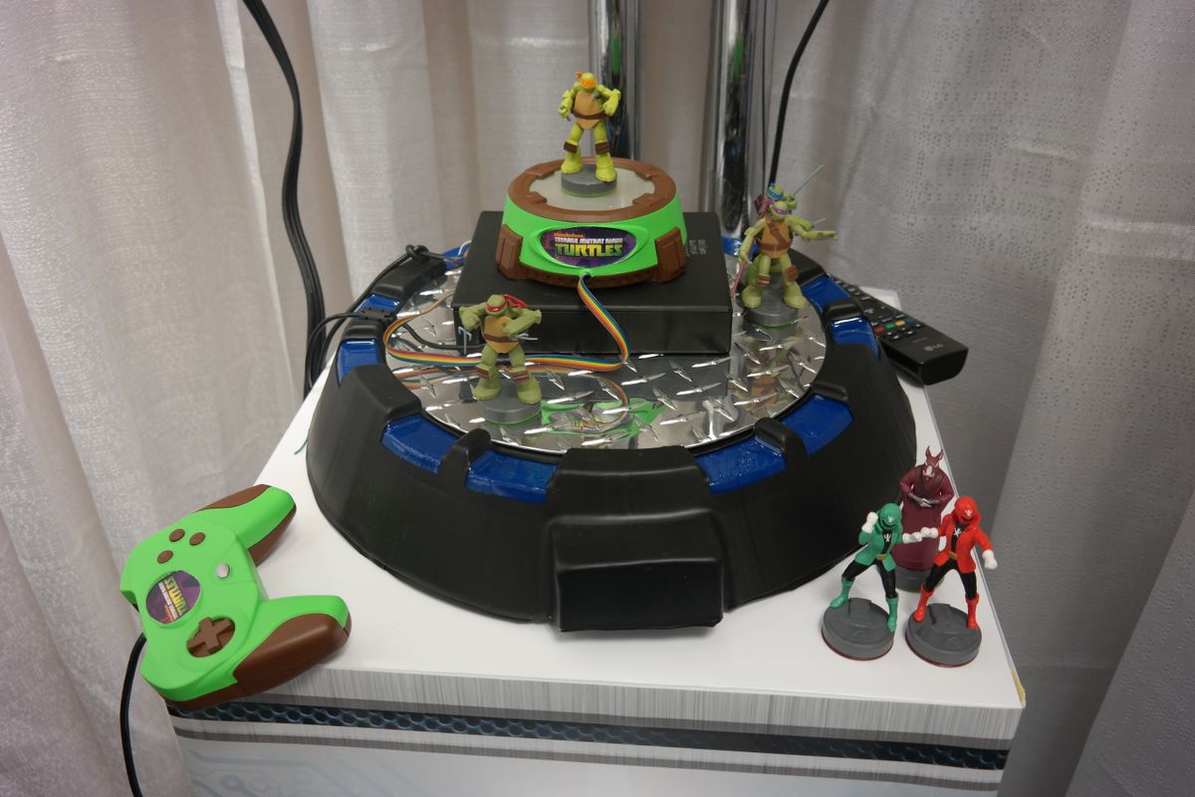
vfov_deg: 43.6
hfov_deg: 61.9
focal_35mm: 30
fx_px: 996
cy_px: 398
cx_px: 598
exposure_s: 1/40
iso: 400
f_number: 3.5
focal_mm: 20
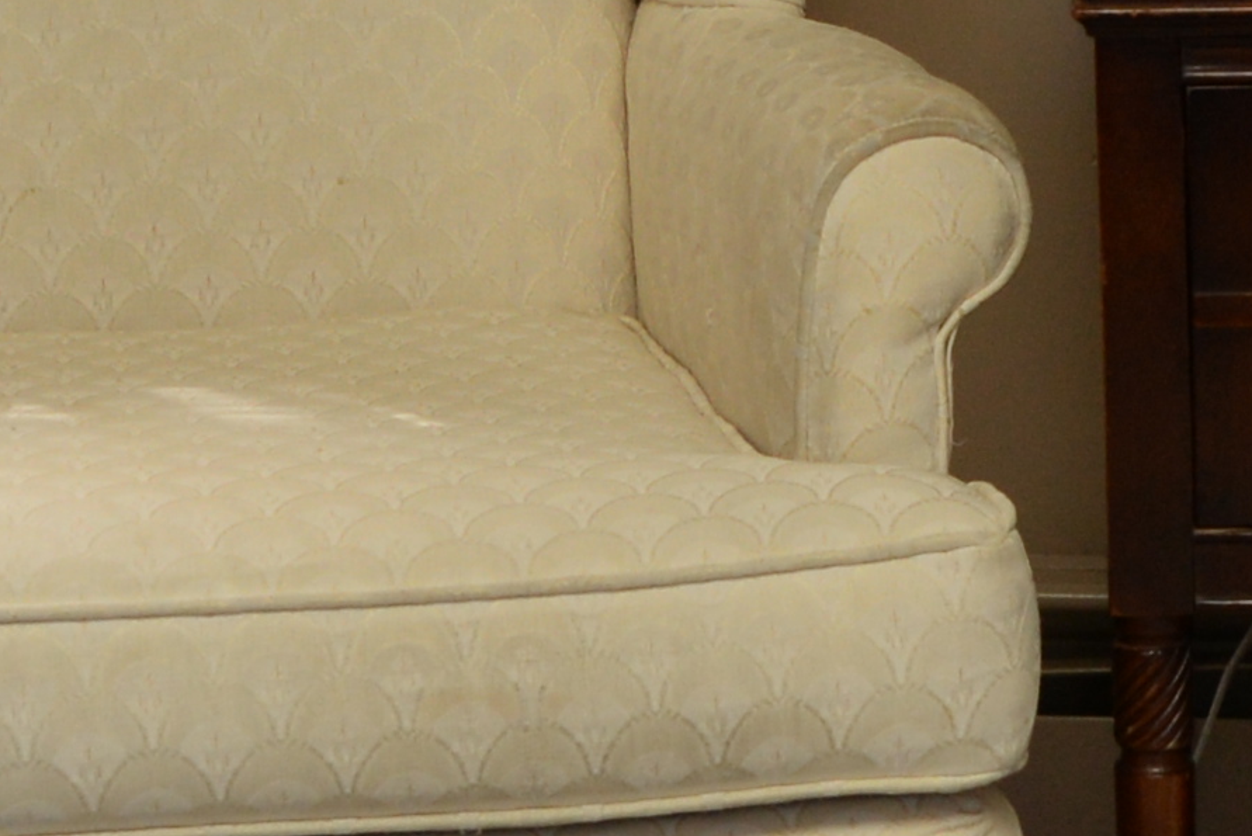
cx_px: 1245
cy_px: -780
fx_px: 5636
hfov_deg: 12.5
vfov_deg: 8.1
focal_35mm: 162
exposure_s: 1/200
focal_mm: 24
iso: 640
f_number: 3.5
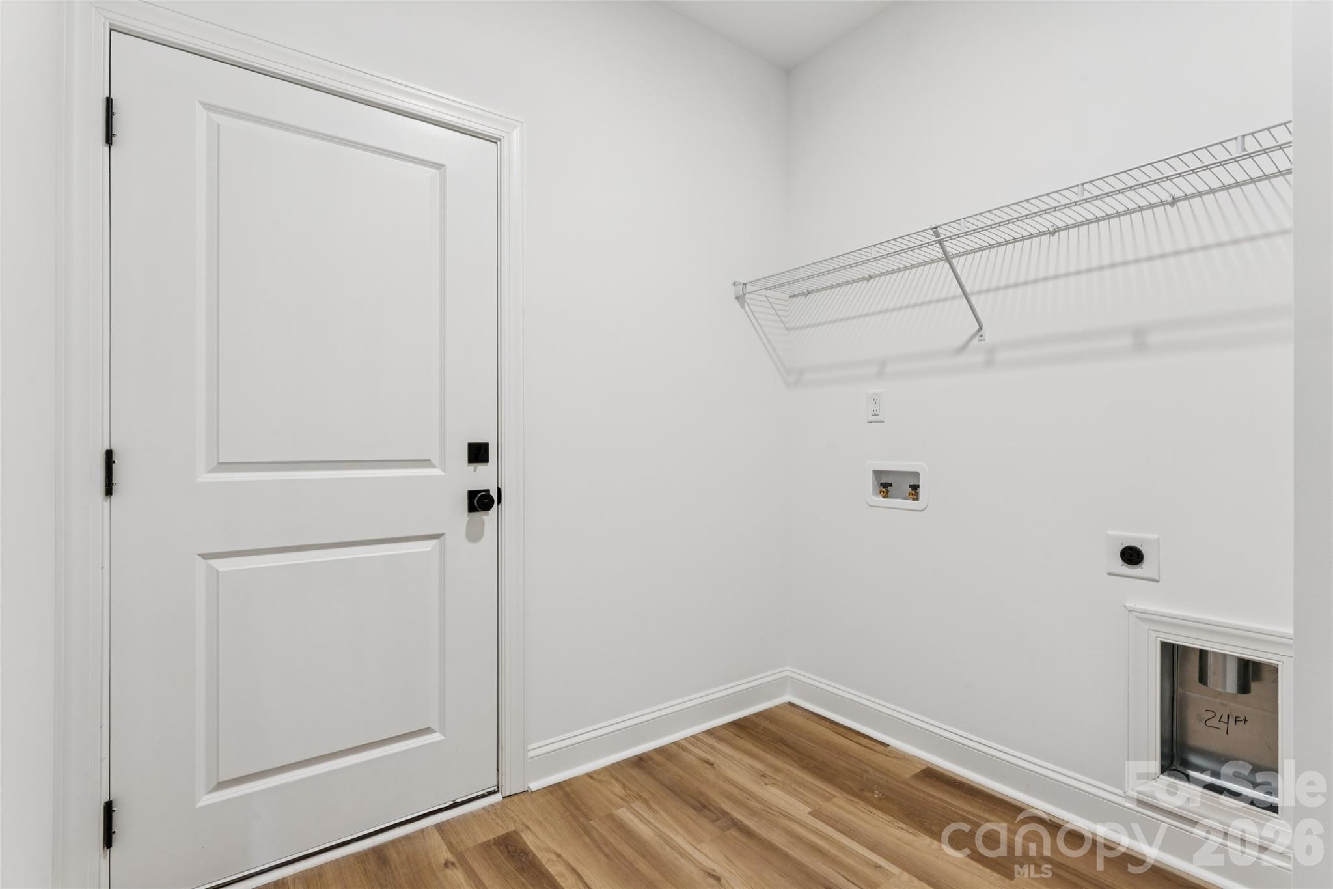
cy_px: 444
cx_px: 666
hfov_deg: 94.6
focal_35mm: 17
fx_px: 615
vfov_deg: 71.7
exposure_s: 1
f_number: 13
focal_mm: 16.6
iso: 100
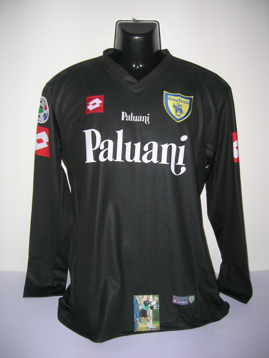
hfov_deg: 41.8
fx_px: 352
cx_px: 134
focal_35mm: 34
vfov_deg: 54.0
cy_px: 179
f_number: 2.9
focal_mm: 5.7
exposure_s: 1/60.1
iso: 50
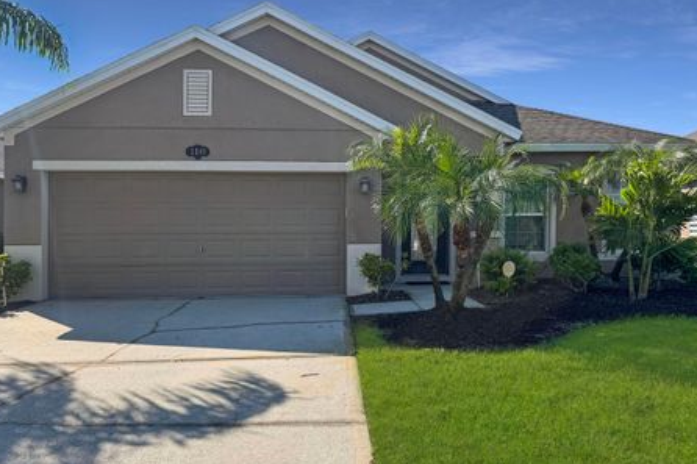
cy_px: 288
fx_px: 542
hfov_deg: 65.4
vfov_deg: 46.0
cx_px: 374
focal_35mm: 28
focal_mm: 6.76
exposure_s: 1/4049
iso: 80
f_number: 1.78
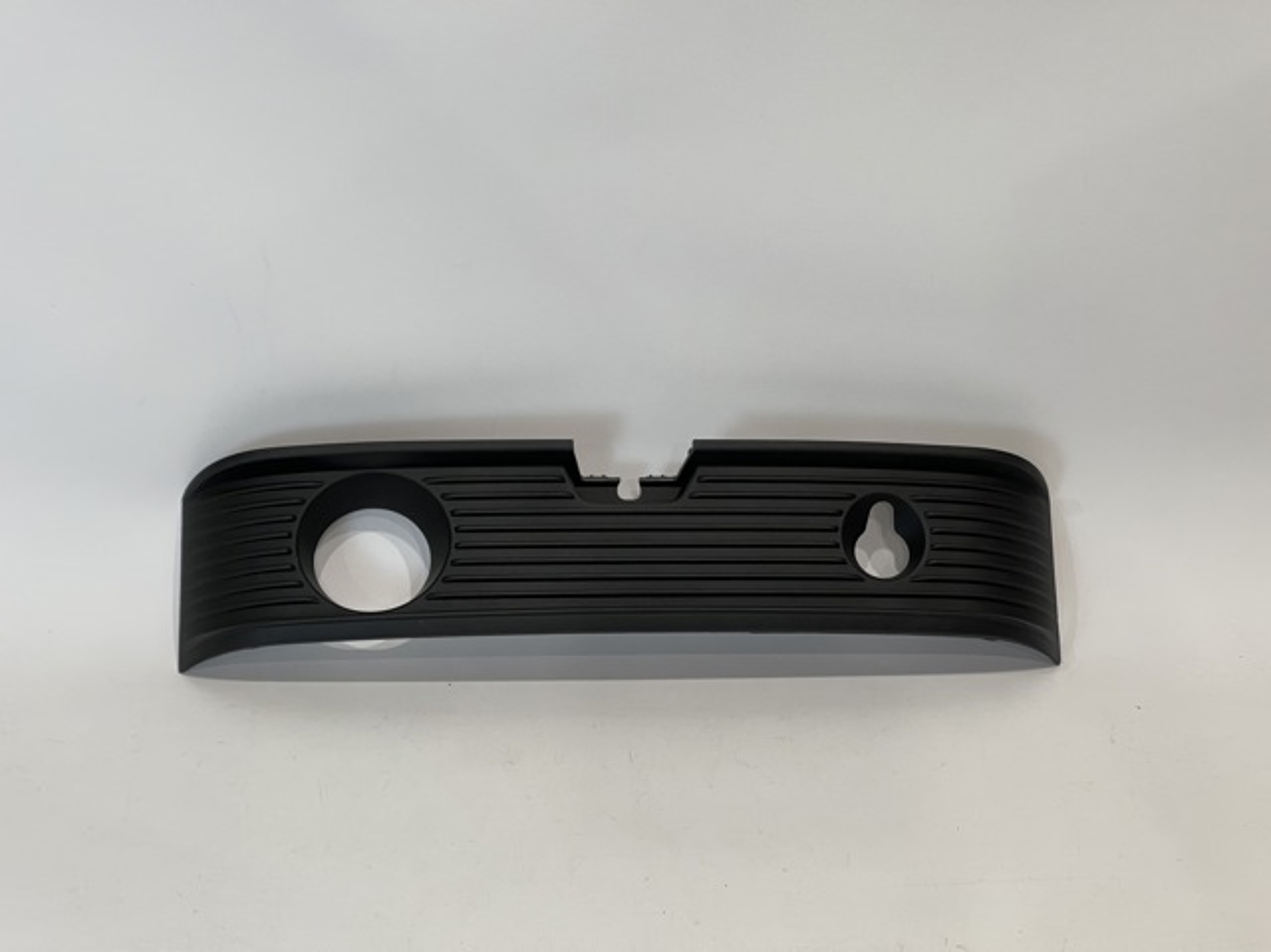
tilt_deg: -35.4
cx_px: 636
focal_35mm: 64
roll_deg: -3.1
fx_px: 2348
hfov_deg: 30.3
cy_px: 476
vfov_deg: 22.9
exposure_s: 1/100
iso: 160
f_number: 2.2
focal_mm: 7.5
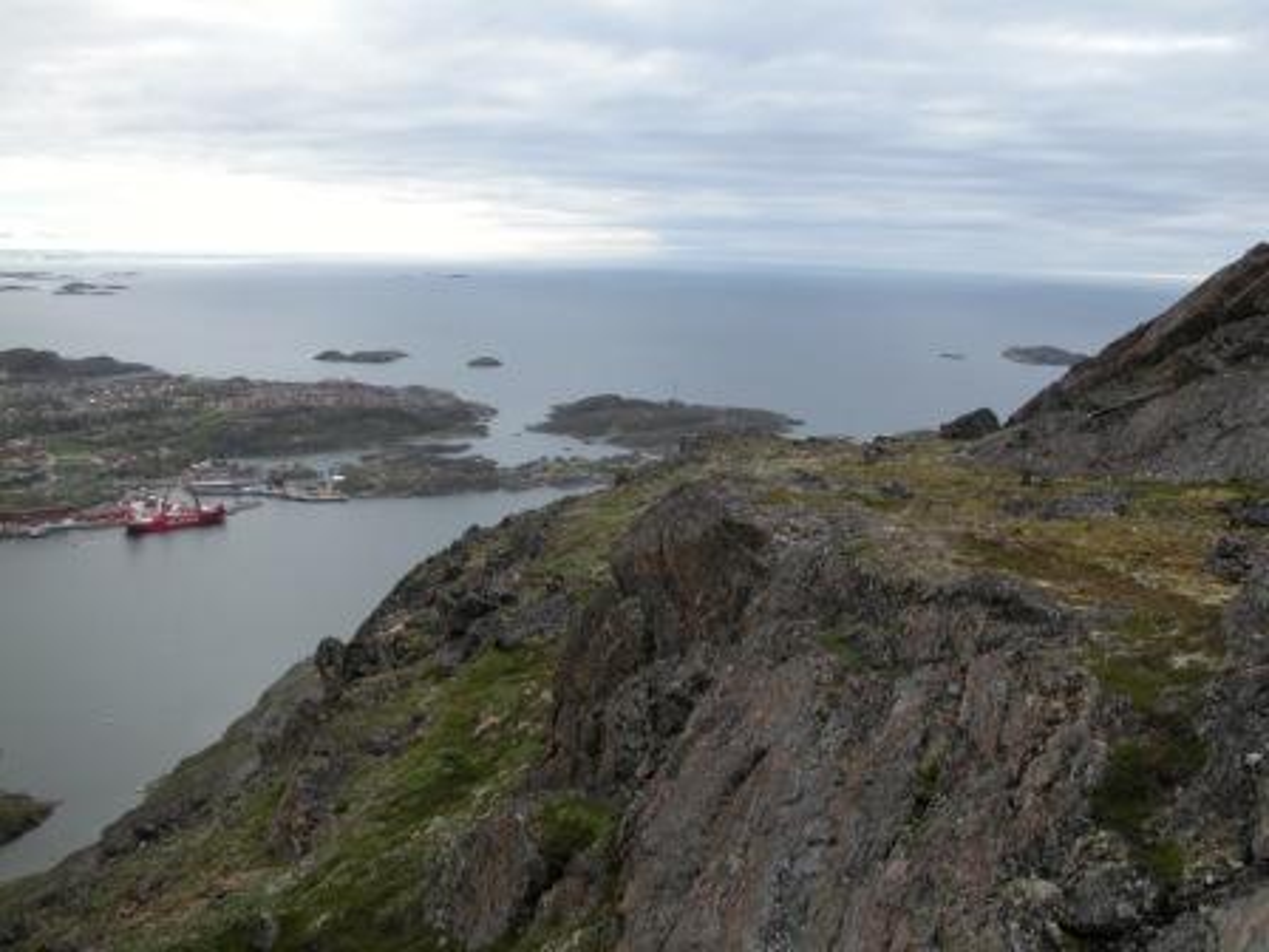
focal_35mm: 35
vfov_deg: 40.7
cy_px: 476
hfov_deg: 52.6
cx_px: 634
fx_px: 1283
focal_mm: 8.9
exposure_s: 1/270
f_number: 5.6
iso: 100
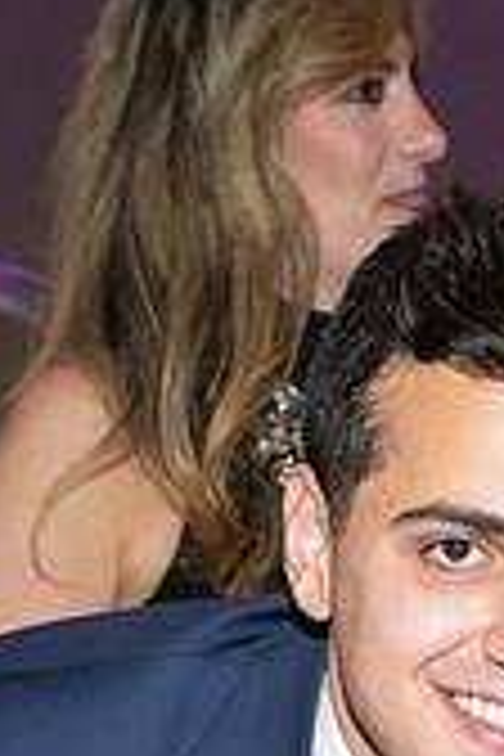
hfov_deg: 6.9
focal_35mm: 197
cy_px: 994
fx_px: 4137
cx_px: 708
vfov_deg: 10.2
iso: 800
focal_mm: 49
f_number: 5.6
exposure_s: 1/100
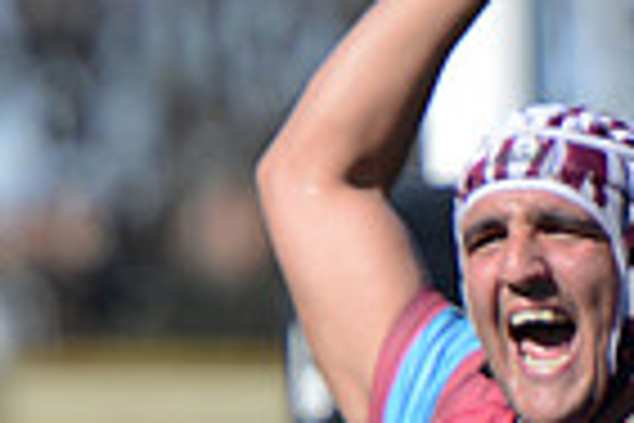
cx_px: -94
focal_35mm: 1025
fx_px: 18050
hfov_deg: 2.0
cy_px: 776
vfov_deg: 1.3
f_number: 4
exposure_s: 1/2000
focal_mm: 250
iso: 320
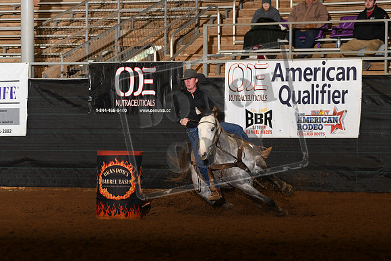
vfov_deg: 6.5
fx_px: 2281
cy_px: 130
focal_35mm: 210
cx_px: 196
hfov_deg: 9.8
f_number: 5.6
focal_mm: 210
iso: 1000
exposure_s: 1/250
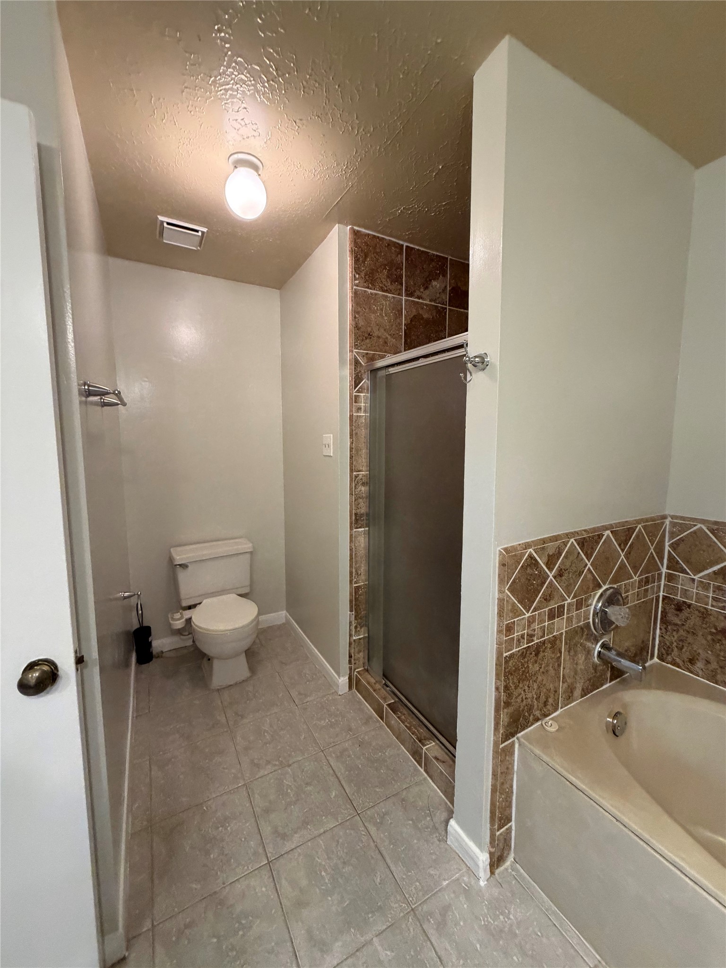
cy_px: 484
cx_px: 363
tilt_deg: -1.1
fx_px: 391
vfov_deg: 102.1
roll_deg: +2.2
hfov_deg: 85.7
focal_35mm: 14
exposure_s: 1/60
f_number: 2.2
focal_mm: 2.22
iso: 400
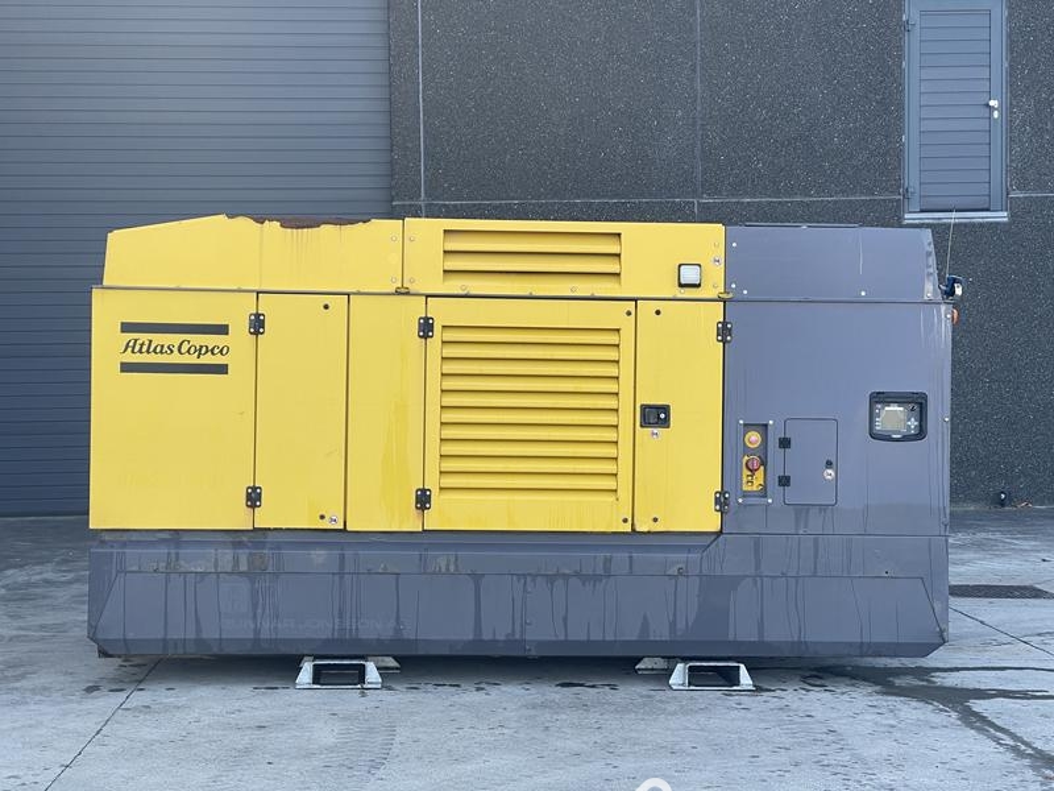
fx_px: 1949
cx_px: 527
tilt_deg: -1.6
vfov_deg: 22.9
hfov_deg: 30.3
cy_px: 396
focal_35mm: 64
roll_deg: +1.3
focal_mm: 7.5
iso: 20
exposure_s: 1/136
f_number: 2.2
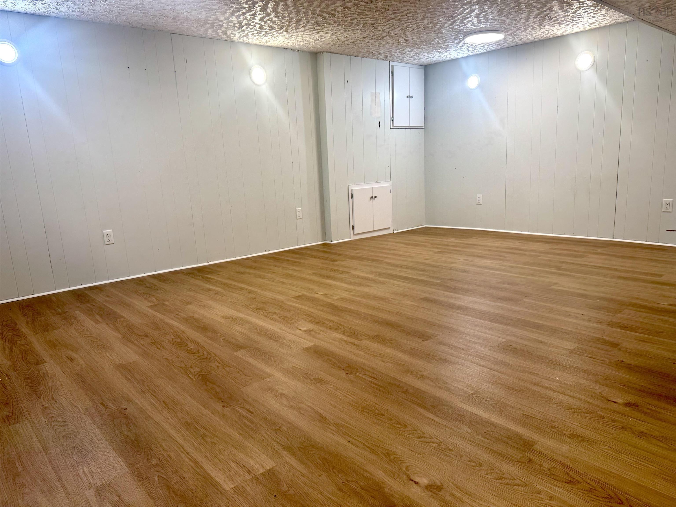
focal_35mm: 24
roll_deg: +3.7
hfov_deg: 71.6
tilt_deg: -11.3
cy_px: 254
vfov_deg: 56.8
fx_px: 469
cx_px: 338
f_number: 1.78
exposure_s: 1/120
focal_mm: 6.76
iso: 100
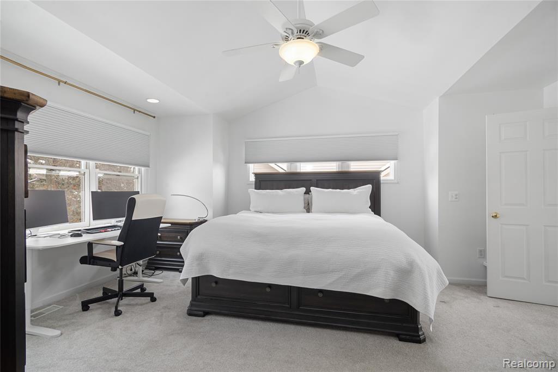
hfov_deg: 93.3
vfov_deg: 70.5
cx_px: 279
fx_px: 264
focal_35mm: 17
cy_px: 186
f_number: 9
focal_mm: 17
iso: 320
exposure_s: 1/5
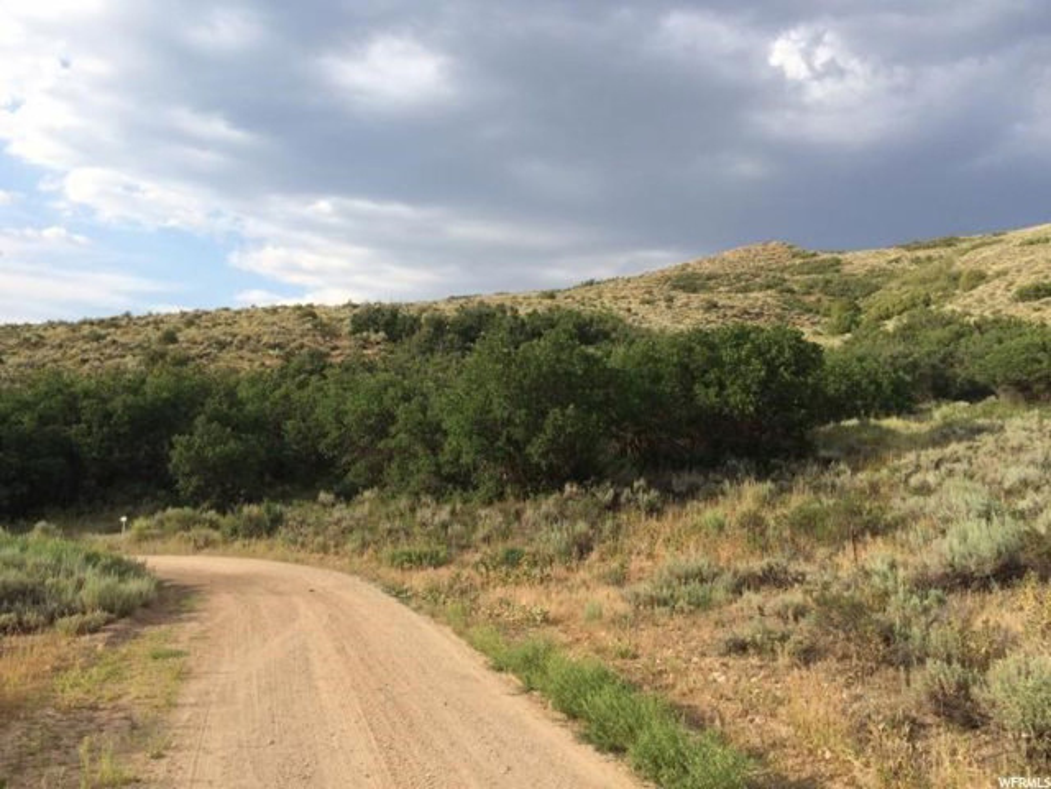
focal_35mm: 29
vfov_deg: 48.2
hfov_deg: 61.7
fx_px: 880
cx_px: 526
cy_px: 394
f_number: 2.2
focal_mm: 4.15
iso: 32
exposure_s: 1/1414
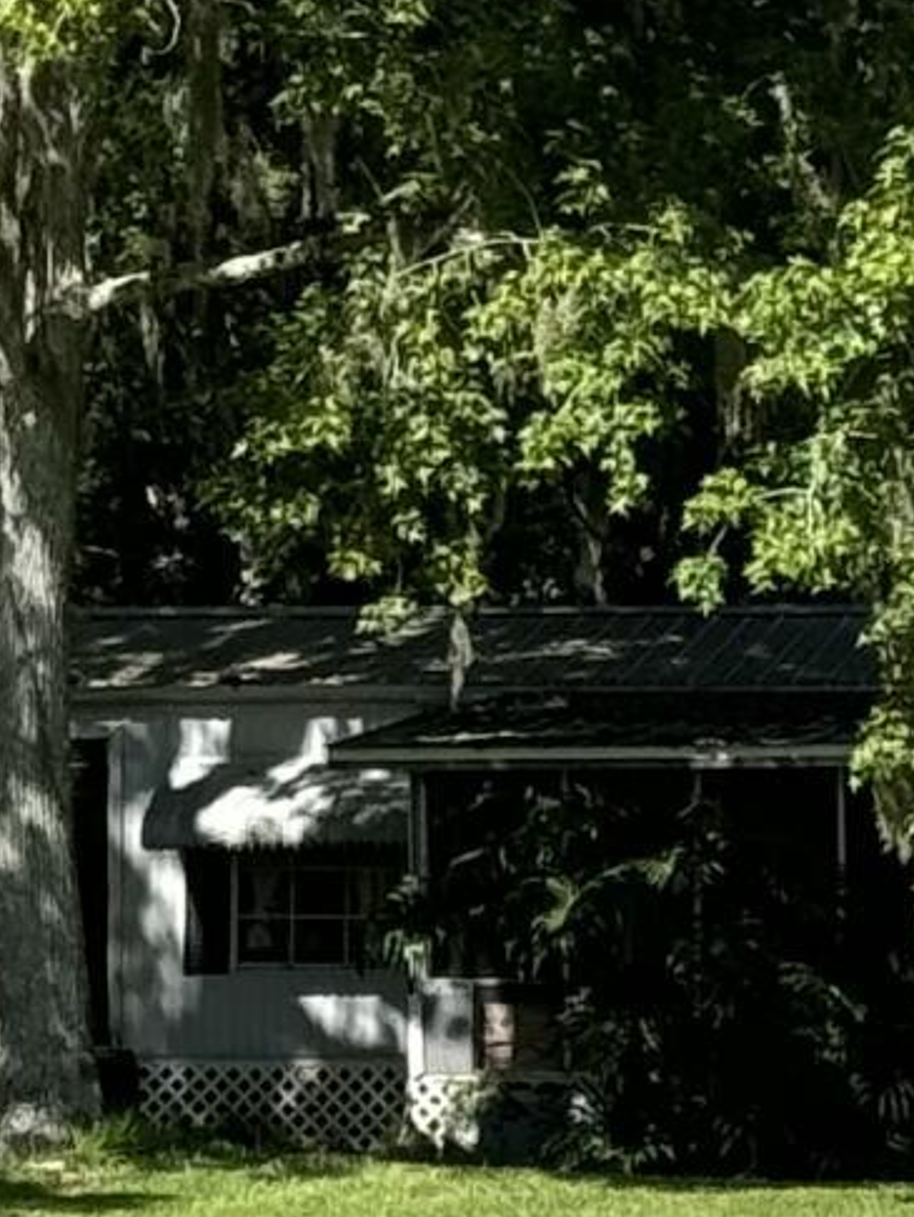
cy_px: 977
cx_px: 333
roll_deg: -0.1
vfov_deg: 6.7
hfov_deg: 5.0
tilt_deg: -0.8
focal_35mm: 296
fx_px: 10412
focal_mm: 6.76
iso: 64
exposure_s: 1/2513
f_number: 1.78
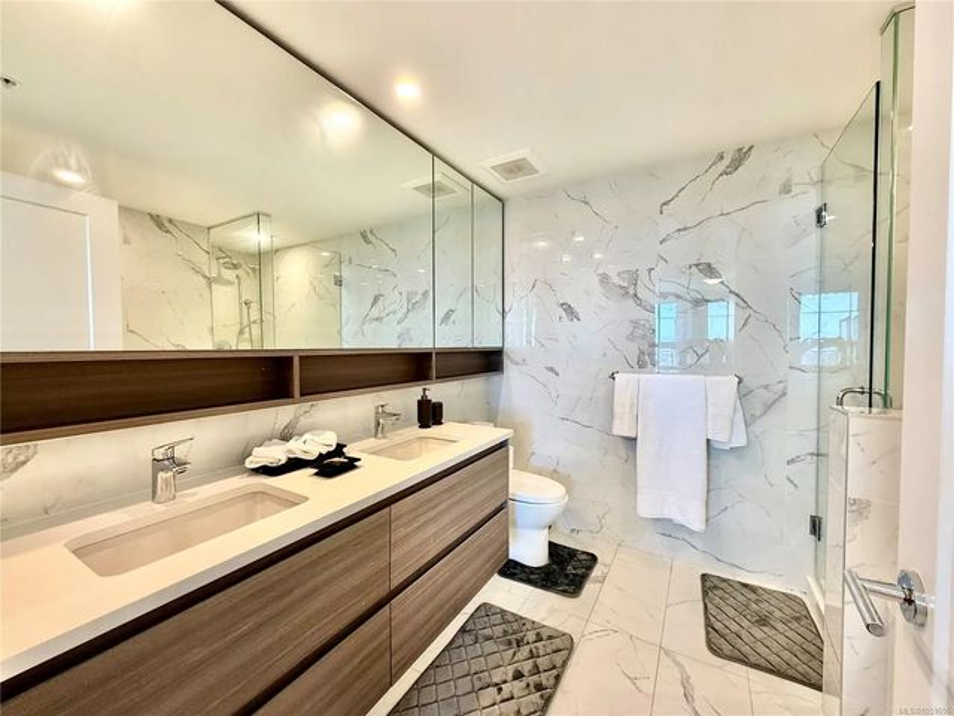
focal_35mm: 14
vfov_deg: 85.7
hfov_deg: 102.1
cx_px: 477
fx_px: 386
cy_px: 358
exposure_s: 1/120
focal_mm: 2.22
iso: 250
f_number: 2.2
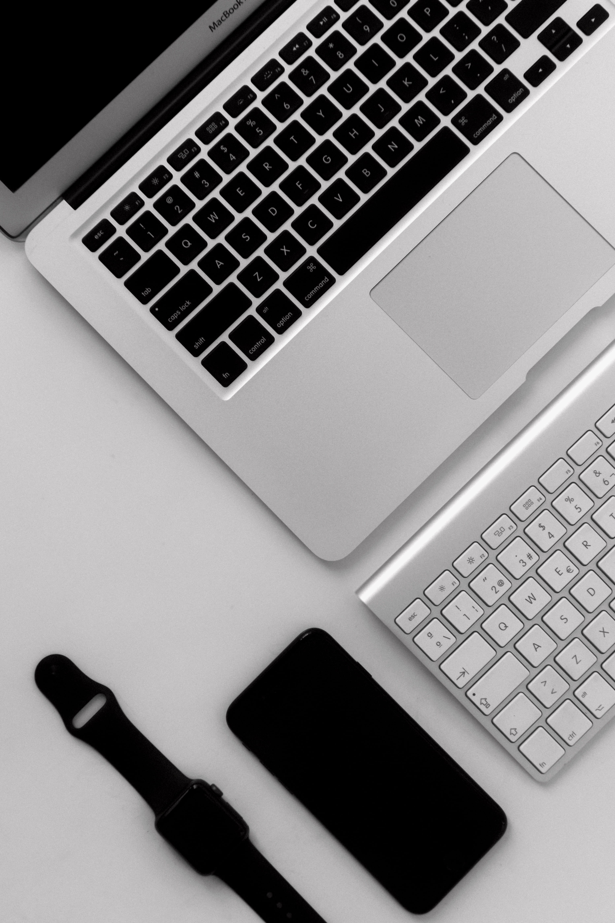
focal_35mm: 64
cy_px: 462
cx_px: 308
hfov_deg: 21.1
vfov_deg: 31.2
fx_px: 1655
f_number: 5.6
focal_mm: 43
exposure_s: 1/100
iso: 200
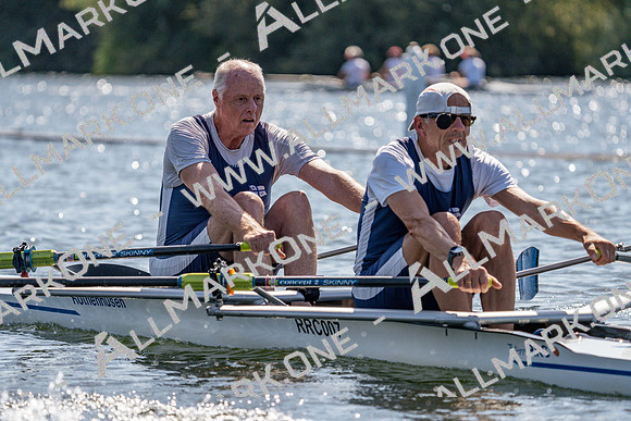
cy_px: 210
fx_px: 5137
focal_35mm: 293
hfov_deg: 7.0
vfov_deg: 4.7
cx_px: 316
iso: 250
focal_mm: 293
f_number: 5.6
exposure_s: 1/2000
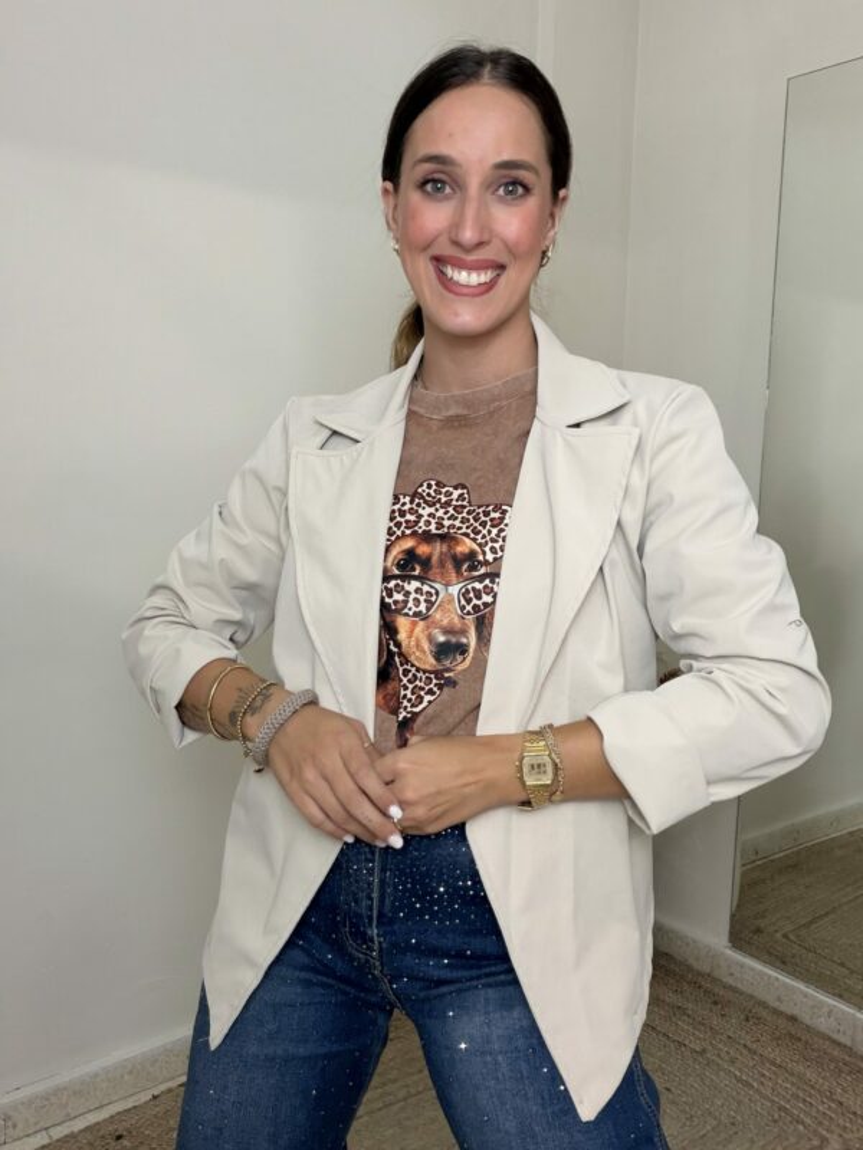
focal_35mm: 30
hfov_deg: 46.8
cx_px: 432
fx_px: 997
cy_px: 575
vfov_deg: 60.0
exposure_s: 1/60
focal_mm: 2.71
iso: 125
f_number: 1.9
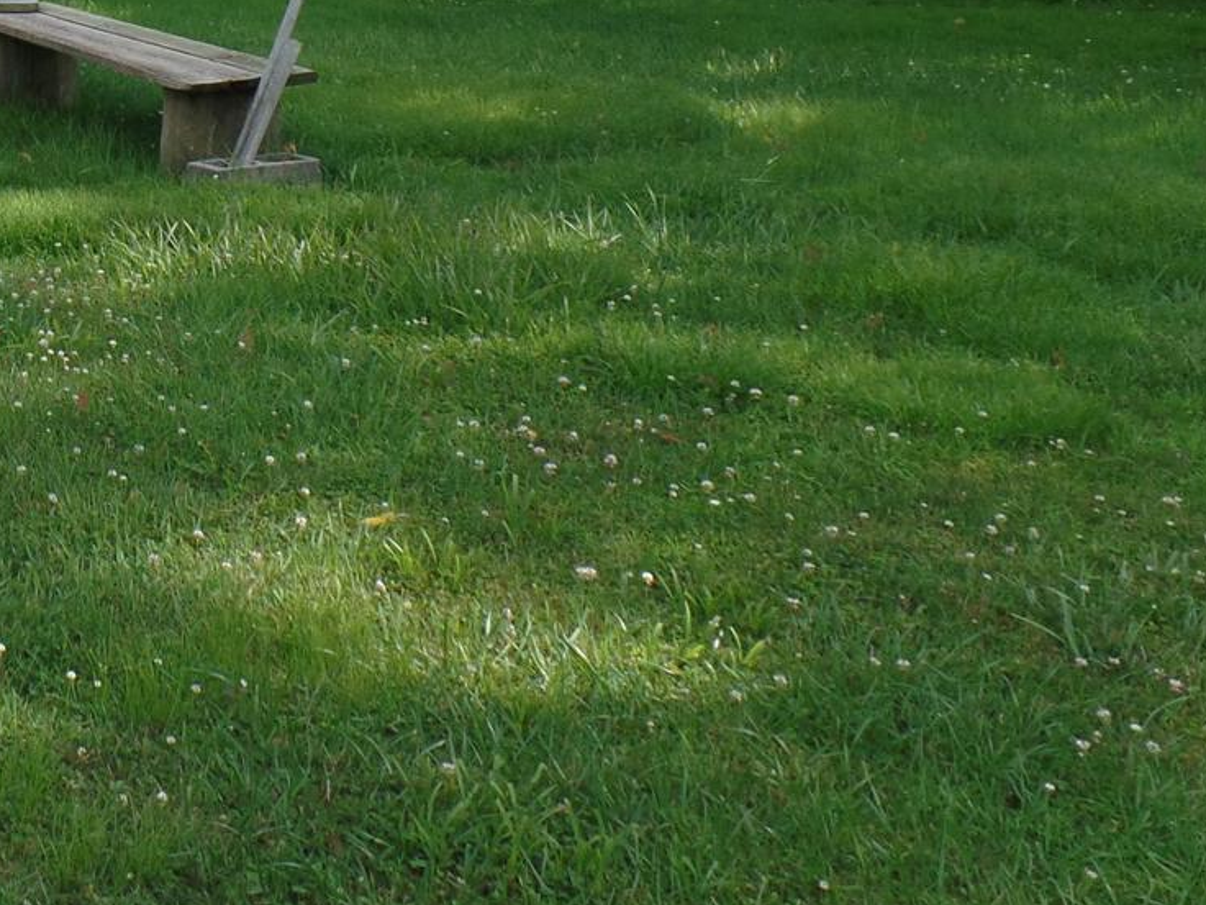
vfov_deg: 21.9
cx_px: -279
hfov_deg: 26.5
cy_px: -59
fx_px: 2230
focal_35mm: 64
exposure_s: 1/350
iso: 80
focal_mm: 4.1
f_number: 3.5
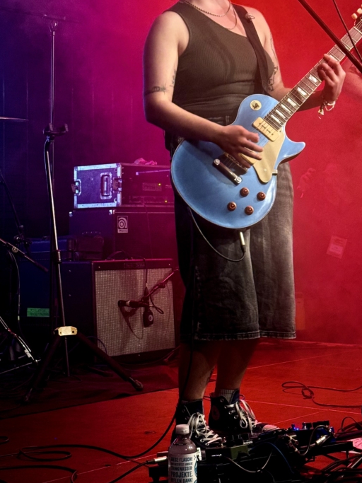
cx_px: 237
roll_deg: +0.6
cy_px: 172
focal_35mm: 72
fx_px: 1004
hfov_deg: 20.4
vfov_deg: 26.9
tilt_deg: +4.7
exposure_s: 1/46
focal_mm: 6.76
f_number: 1.78
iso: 250
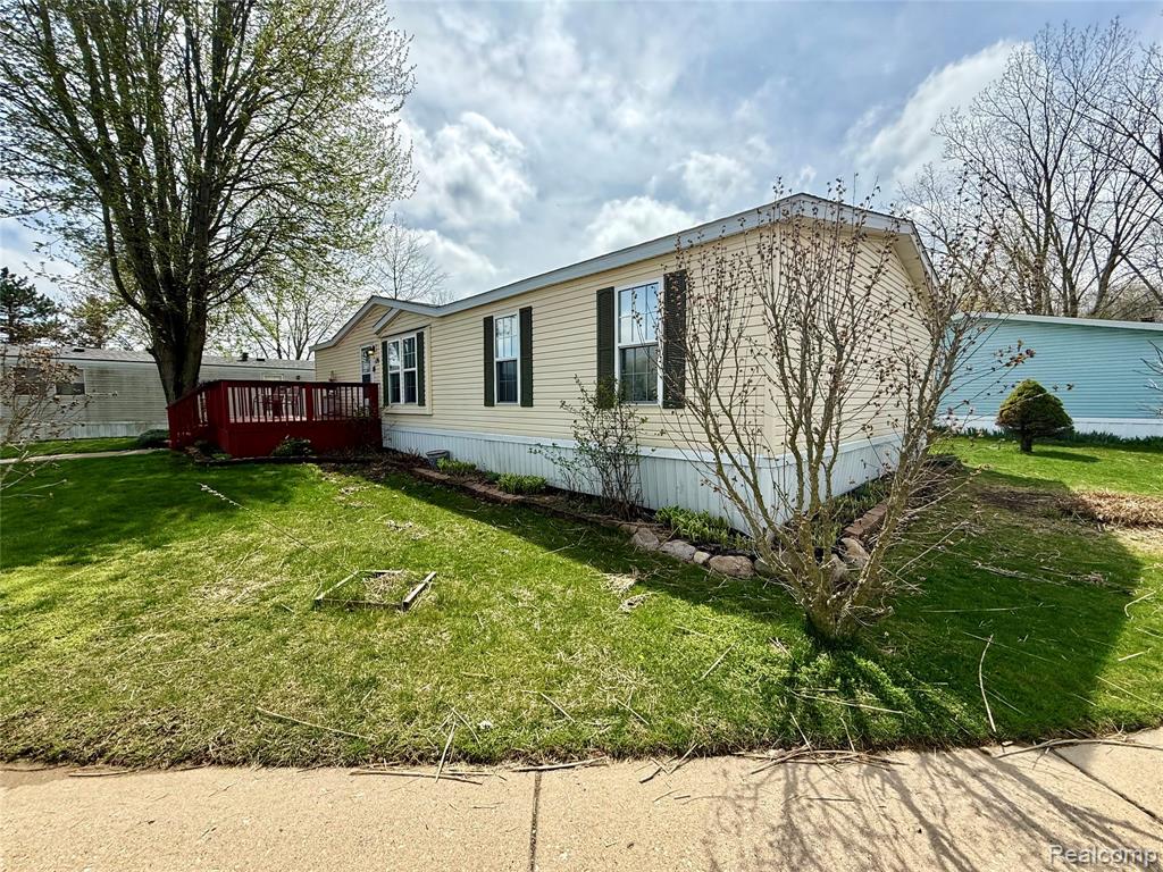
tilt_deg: -3.6
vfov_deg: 85.7
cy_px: 436
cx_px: 582
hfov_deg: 102.1
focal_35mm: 14
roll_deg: +0.1
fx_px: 470
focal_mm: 2.22
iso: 80
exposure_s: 1/2165
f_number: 2.2
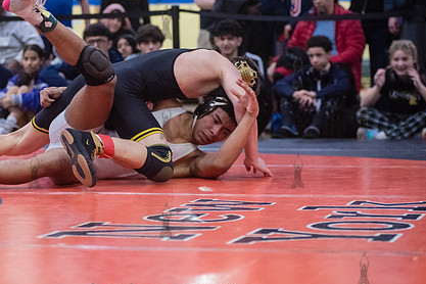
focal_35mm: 128
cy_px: 121
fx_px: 1515
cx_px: 165
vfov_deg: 10.7
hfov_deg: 16.0
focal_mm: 92
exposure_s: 1/500
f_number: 3.2
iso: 8000
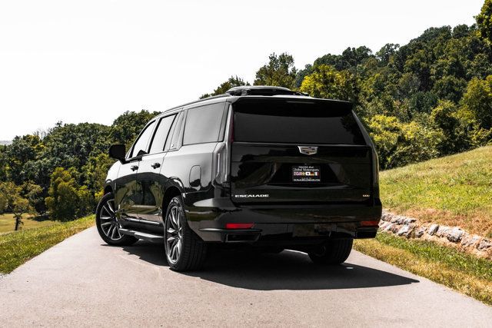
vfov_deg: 24.2
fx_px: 764
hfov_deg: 35.7
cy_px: 155
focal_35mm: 56
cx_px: 270
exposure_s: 1/1250
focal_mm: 34
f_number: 5.6
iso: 320
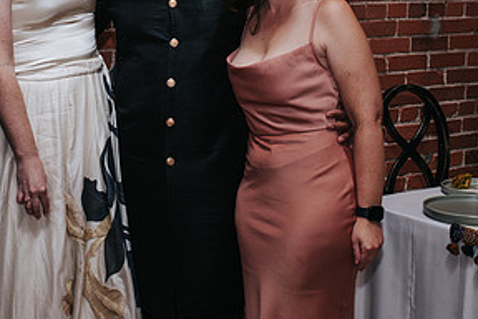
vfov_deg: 16.8
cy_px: 73
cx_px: 101
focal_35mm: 81
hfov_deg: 24.7
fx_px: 1075
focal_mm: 35
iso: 800
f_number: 4
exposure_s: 1/200
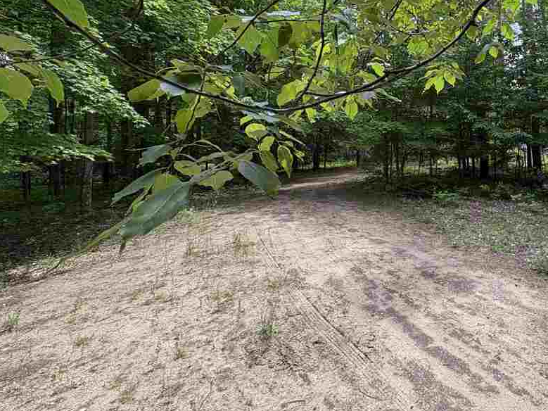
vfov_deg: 57.8
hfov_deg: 68.1
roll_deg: +1.2
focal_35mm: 23
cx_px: 425
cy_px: 144
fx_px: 364
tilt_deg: -0.3
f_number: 2.2
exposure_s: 1/217
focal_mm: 2.22
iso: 40
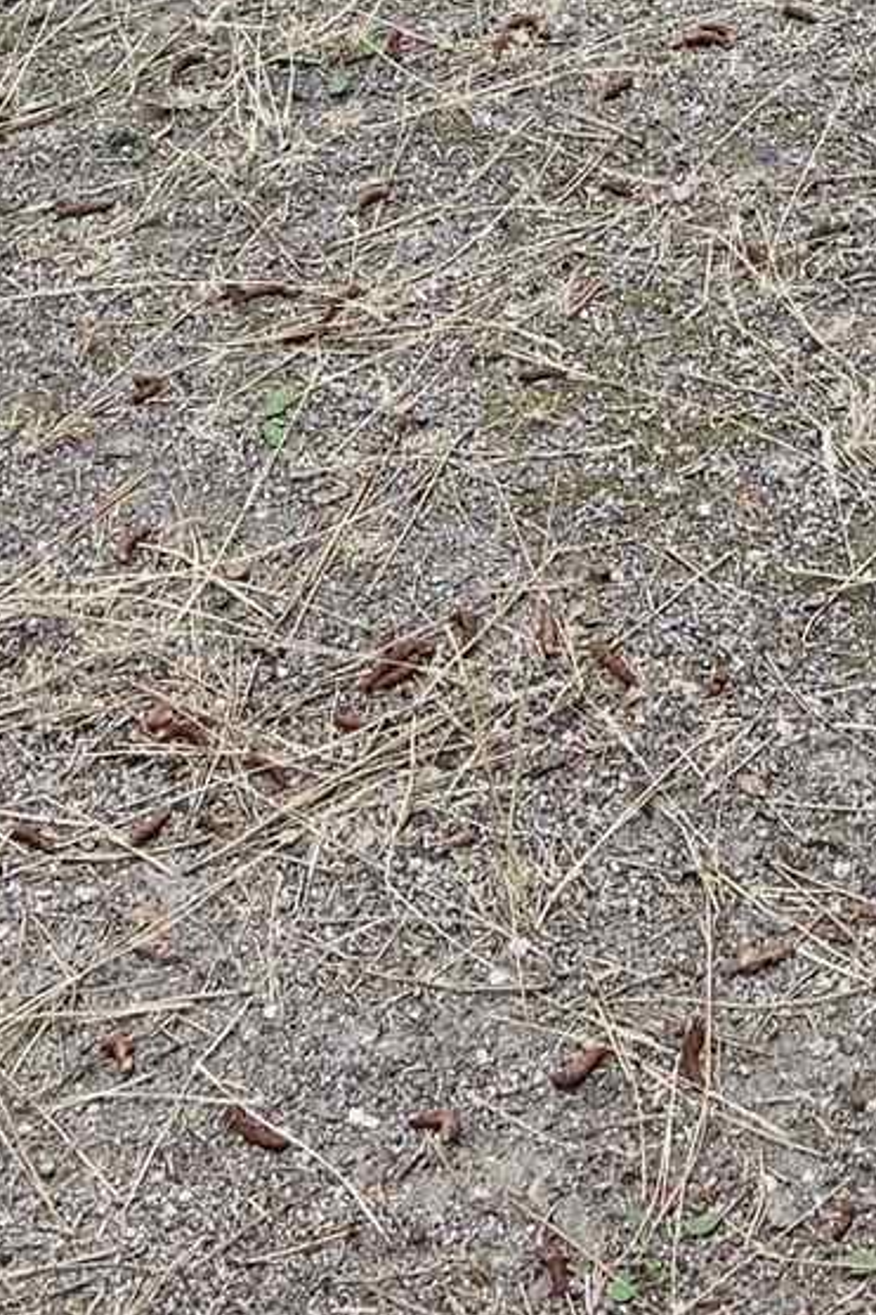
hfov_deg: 13.7
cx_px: 699
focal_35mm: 99
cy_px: -439
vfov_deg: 19.0
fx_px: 3615
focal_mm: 5.4
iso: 80
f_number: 1.8
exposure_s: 1/838
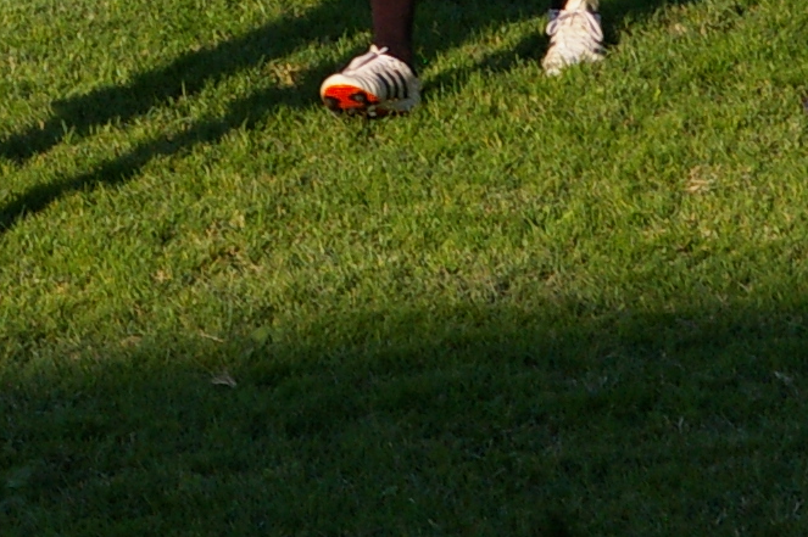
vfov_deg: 1.3
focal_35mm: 1021
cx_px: 204
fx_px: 22898
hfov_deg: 2.0
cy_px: -285
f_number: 9.5
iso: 400
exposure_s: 1/500
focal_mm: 150
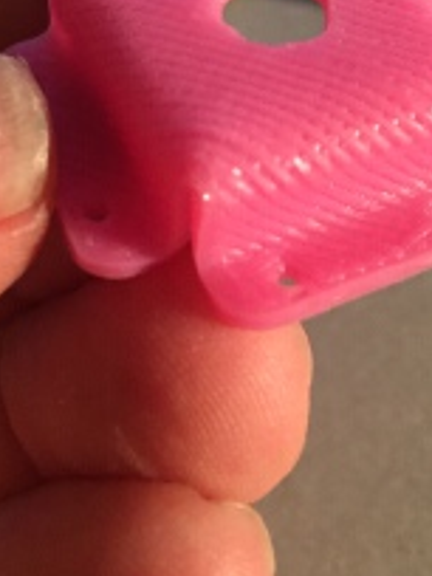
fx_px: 948
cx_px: 226
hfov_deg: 25.7
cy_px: 88
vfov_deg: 32.5
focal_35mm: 57
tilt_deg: -47.8
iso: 250
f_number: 2.2
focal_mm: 4.15
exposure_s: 1/24
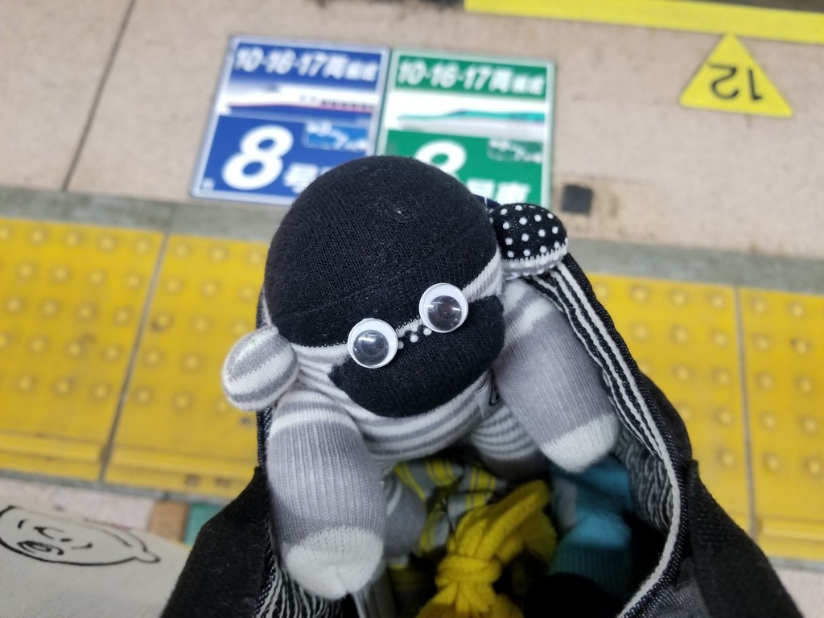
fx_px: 619
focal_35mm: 26
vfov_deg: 53.1
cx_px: 412
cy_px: 309
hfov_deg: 67.3
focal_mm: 4.25
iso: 200
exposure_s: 1/33
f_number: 1.7
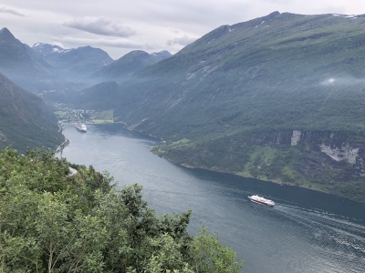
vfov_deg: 49.7
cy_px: 136
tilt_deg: -10.4
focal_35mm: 28
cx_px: 182
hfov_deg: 63.4
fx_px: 295
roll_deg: -1.4
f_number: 1.8
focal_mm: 4
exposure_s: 1/706
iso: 20
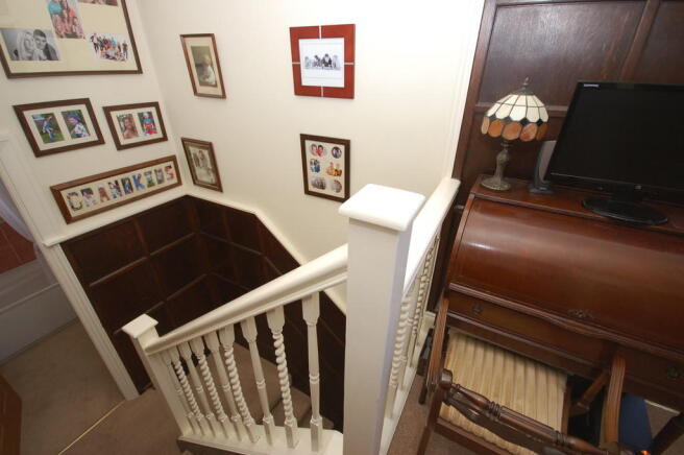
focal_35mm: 15
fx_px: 285
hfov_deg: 100.4
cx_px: 342
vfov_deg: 77.2
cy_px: 228
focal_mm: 10
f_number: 4
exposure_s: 1/60
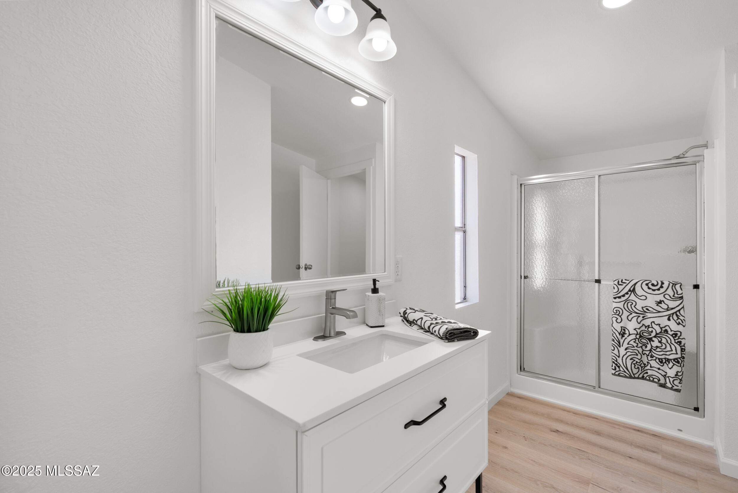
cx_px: 369
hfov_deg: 96.7
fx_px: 328
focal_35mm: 16
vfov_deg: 73.8
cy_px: 246
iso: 200
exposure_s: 1/80
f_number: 8
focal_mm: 16
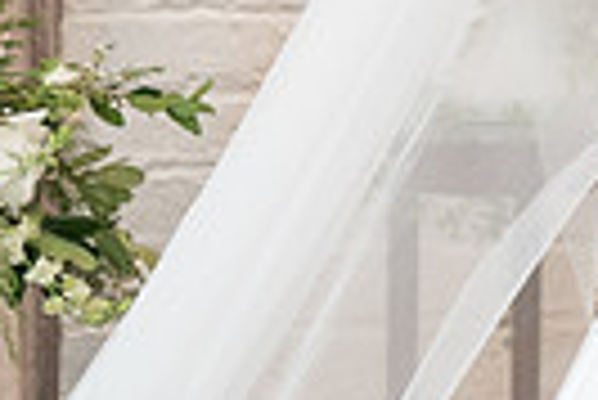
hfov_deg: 5.1
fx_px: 6519
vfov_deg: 3.5
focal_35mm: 392
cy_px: -405
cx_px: 1354
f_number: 4
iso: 2000
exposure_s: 1/100
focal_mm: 70
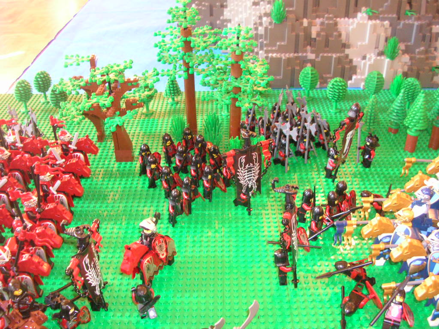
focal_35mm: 37
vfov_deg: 38.7
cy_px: 164
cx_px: 220
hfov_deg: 50.1
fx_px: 469
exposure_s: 1/5.1
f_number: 2.9
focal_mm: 6.2
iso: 200
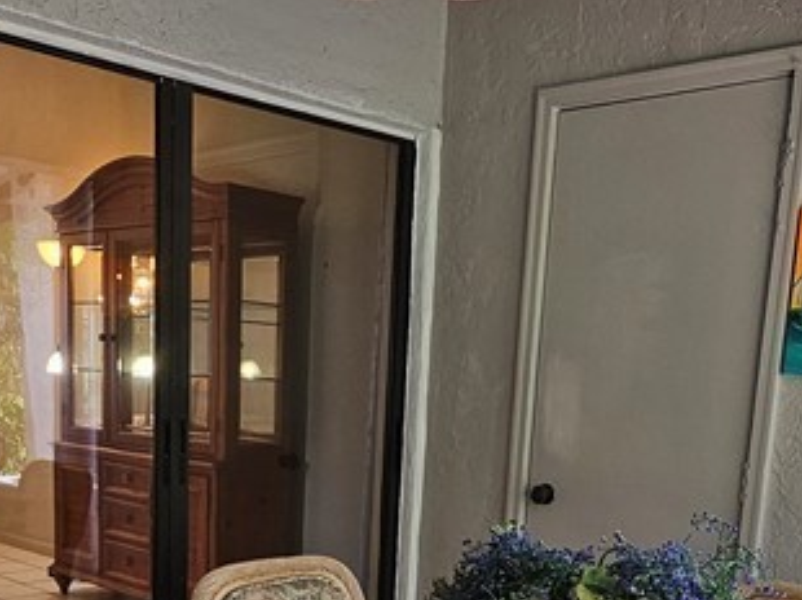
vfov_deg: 31.4
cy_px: 577
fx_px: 995
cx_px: 378
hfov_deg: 43.9
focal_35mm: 43
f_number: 2.2
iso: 125
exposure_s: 1/60
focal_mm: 2.2
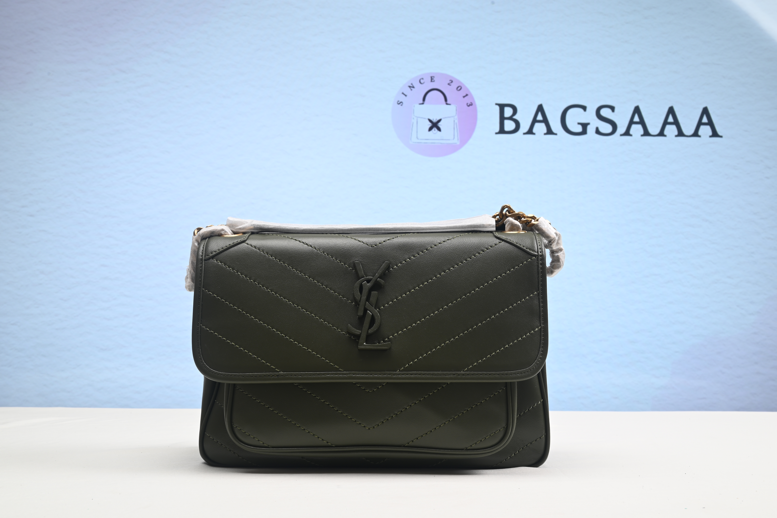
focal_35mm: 39
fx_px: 842
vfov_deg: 34.2
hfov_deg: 49.5
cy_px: 259
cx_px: 388
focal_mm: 39
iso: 110
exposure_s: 1/2.5
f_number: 16
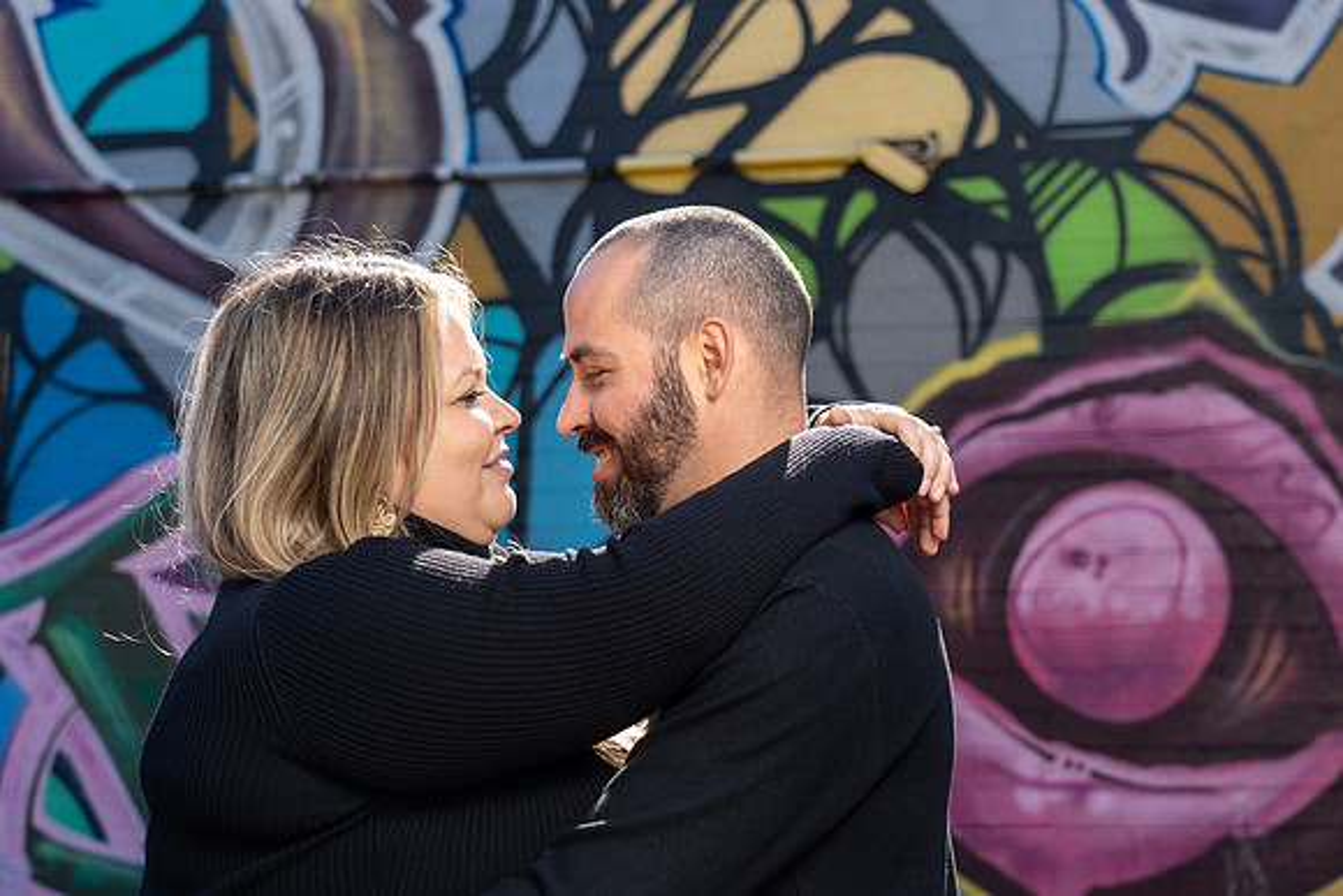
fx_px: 2432
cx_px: 869
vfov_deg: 20.8
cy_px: 362
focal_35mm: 65
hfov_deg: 30.7
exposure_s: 1/200
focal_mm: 49
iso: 50
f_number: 4
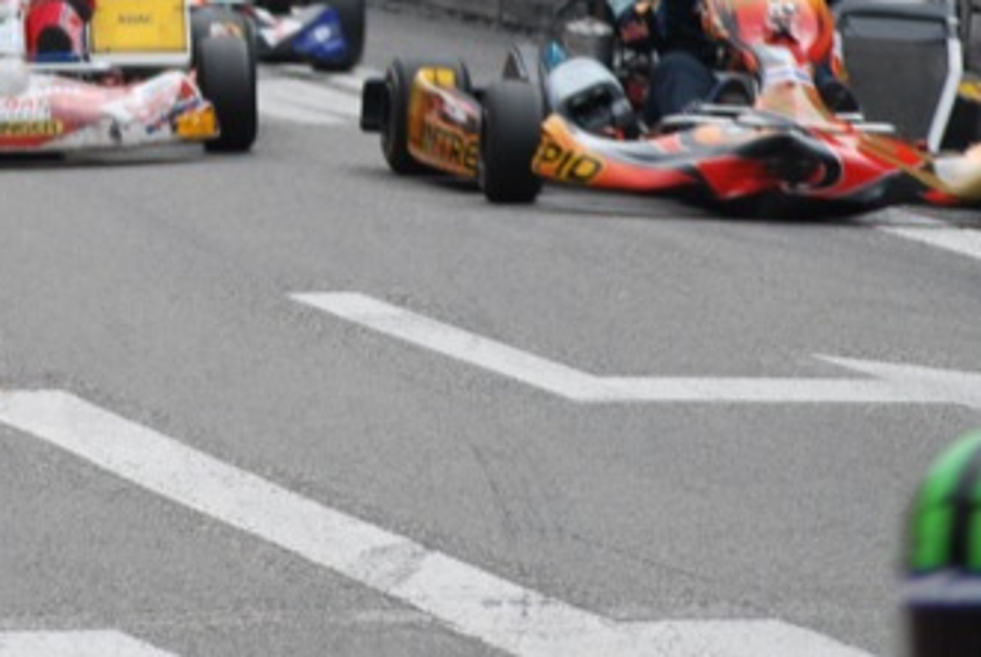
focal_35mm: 540
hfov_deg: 3.8
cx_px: -42
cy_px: -85
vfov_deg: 2.6
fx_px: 14734
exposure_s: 1/200
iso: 200
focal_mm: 116
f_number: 4.8
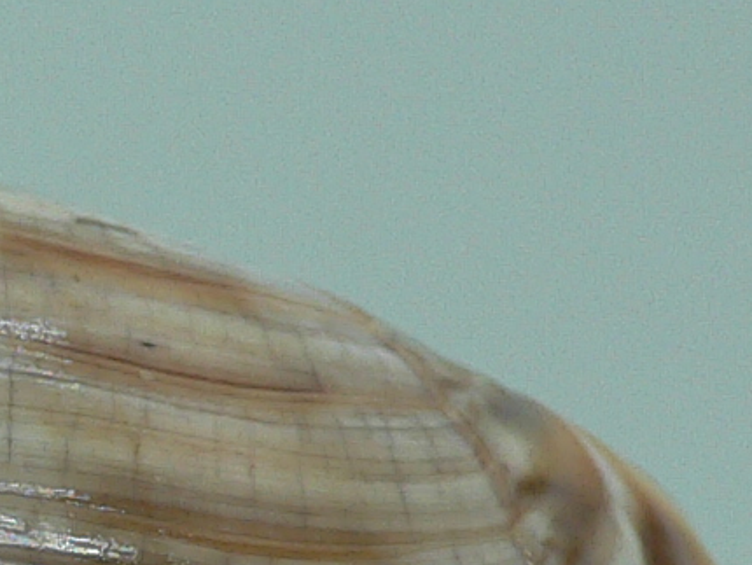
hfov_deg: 11.7
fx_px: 3565
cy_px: 743
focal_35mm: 164
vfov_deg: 8.9
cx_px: -245
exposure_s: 1/60
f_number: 2.8
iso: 80
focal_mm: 4.6
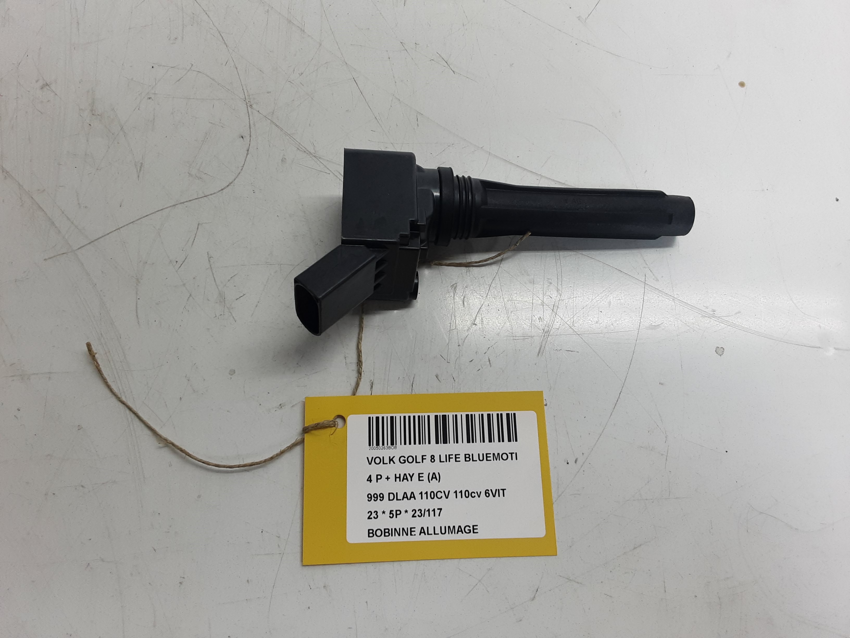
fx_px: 663
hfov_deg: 65.3
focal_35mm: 27
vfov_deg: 51.4
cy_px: 319
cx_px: 425
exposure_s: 1/50
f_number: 1.9
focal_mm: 2.91
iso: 40
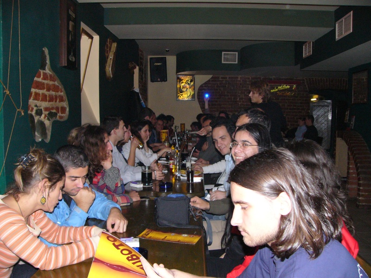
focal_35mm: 36
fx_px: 386
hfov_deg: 51.4
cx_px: 186
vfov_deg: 39.7
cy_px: 139
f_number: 2.8
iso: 200
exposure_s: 1/80
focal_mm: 6
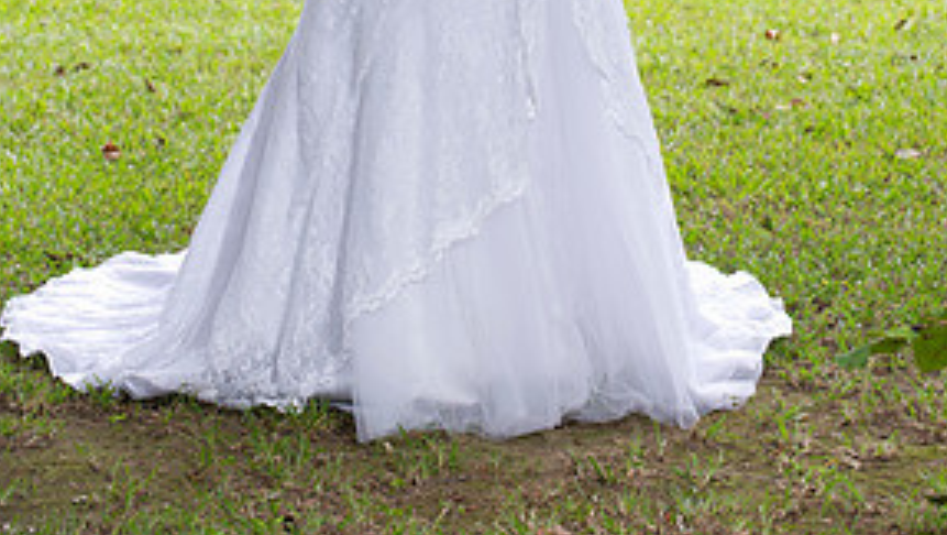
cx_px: 483
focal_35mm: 190
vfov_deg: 6.4
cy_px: -178
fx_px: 4775
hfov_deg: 11.3
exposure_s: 1/125
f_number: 5.6
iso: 500
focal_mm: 116
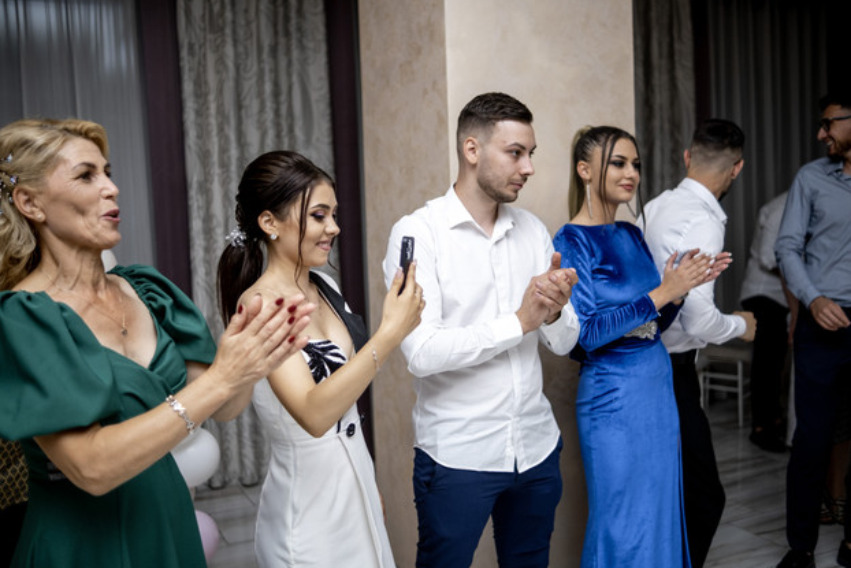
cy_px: 284
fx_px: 851
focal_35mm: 36
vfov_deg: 36.9
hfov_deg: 53.1
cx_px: 426
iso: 640
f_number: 1.4
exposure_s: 1/160
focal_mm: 23
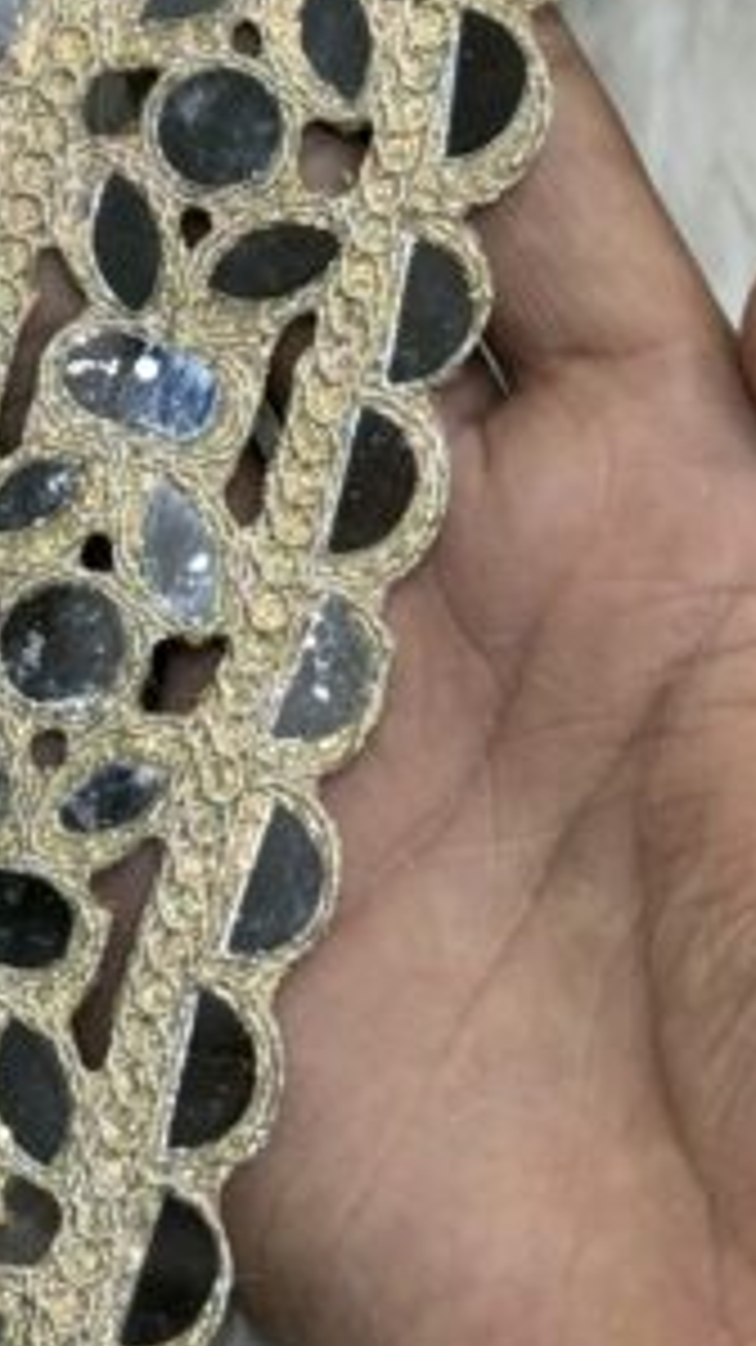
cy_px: 77
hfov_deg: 8.6
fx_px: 4993
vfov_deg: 15.1
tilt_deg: -62.2
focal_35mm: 140
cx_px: 180
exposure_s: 1/217
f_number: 1.78
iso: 64
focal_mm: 6.76
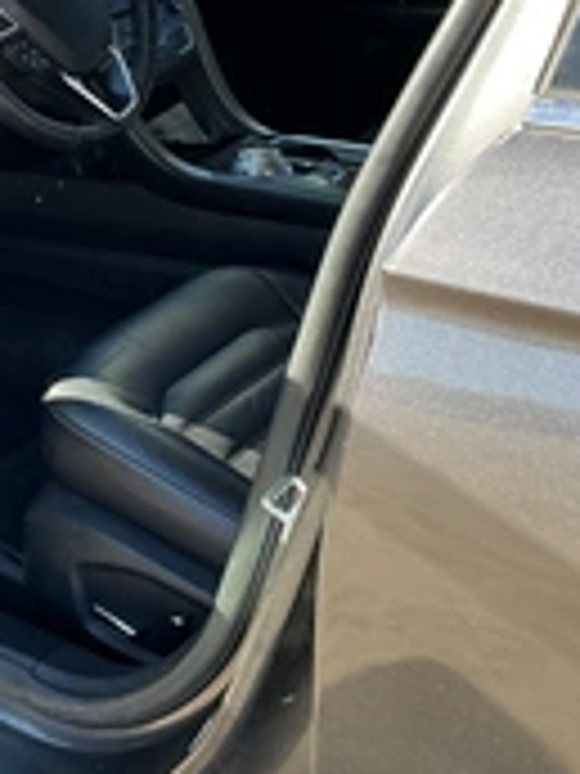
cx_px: 0
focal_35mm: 65
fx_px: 1452
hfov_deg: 21.8
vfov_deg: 29.3
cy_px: 189
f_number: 1.8
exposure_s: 1/144
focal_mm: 3
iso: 20
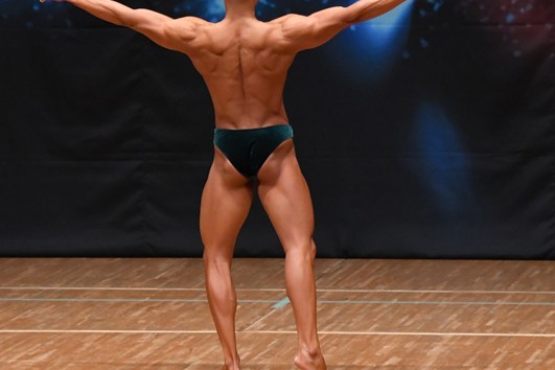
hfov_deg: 5.5
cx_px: 271
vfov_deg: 3.7
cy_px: 190
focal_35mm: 372
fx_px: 5735
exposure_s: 1/400
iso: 5000
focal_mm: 170
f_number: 5.6
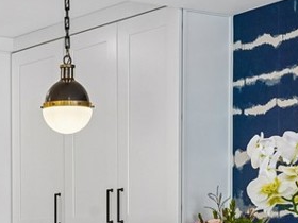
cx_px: -13
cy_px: 269
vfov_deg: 11.8
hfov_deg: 15.7
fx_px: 1059
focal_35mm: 123
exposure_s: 1/25
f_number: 8
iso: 400
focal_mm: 35
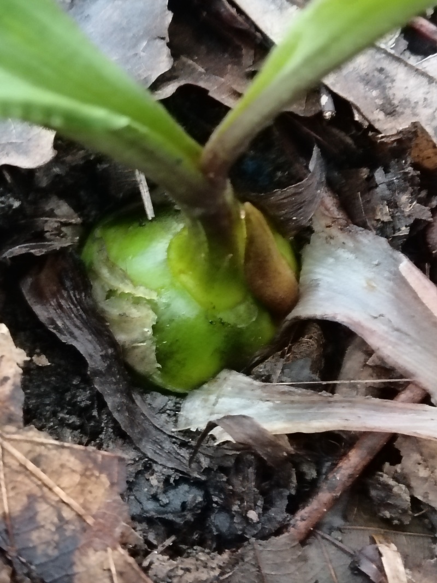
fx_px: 859
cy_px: 292
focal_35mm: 51
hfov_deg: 28.6
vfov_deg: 37.5
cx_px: 218
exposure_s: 1/16.7
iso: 2439
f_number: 1.8
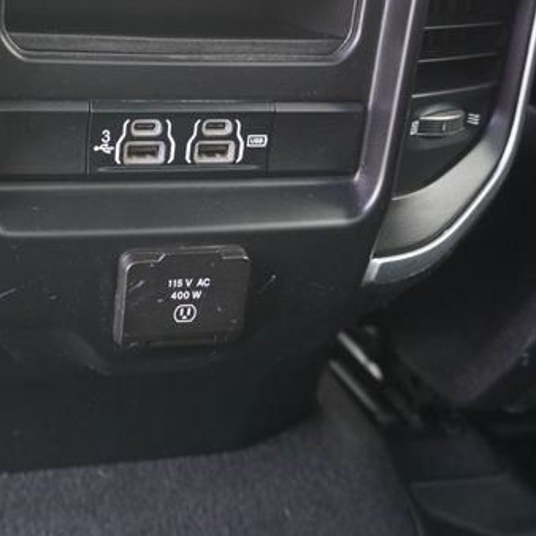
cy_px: 198
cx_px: 75
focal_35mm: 51
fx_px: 890
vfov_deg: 33.3
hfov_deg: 32.2
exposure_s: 1/60
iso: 1250
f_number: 4
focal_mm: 21
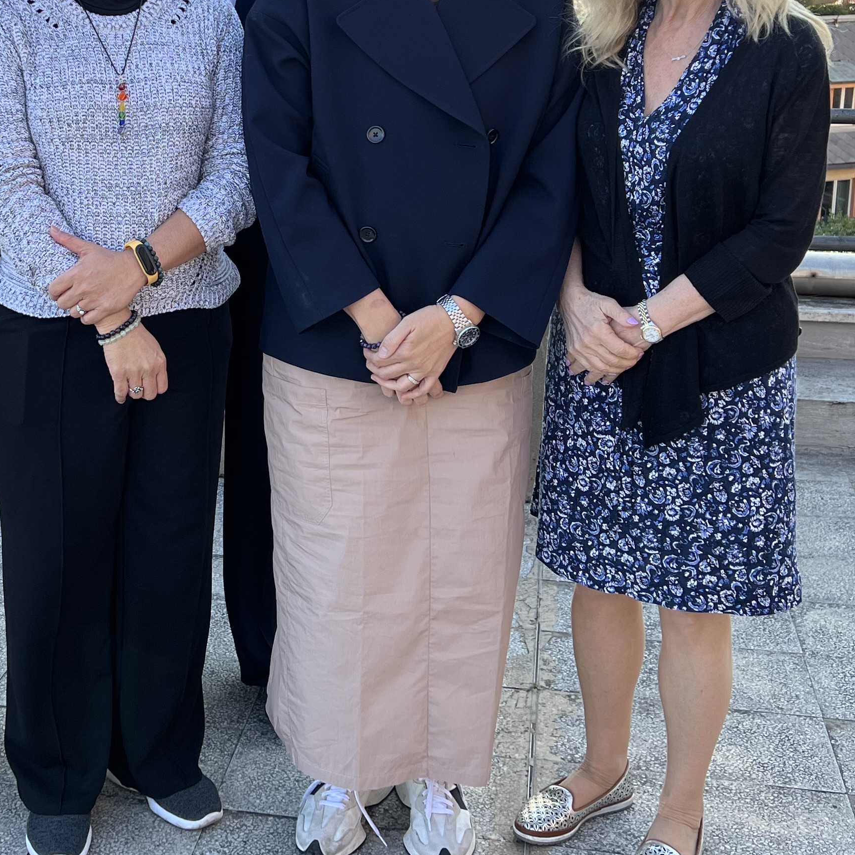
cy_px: 240
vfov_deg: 31.2
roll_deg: +0.1
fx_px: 1509
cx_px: 234
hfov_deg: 31.2
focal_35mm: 54
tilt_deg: -13.9
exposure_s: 1/827
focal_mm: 5.7
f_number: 1.5
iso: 50
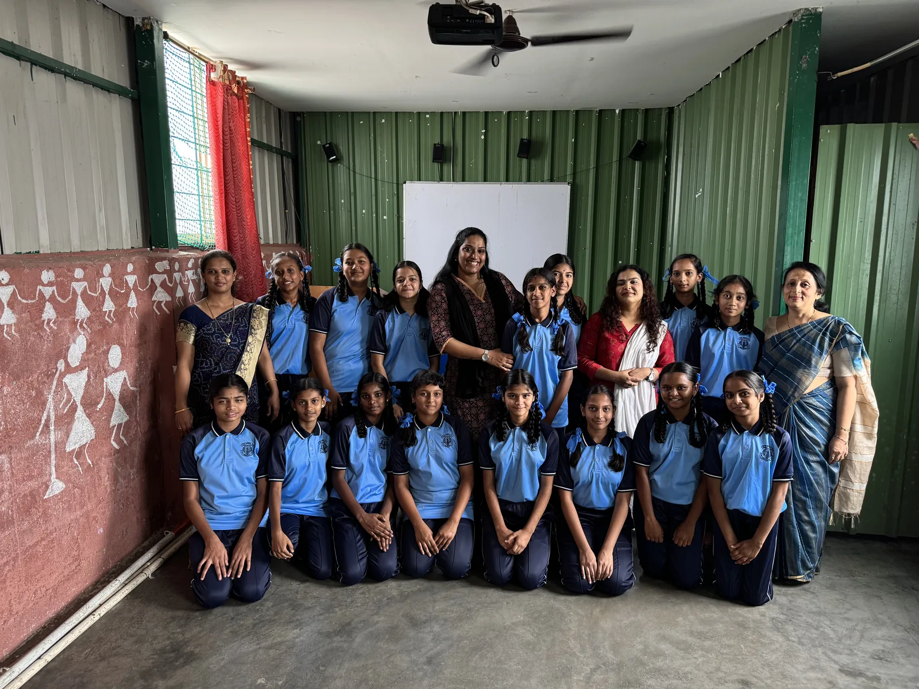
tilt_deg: -9.1
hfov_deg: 71.6
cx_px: 460
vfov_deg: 56.8
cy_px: 344
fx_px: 637
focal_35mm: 24
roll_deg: +0.8
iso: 200
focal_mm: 6.76
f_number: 1.78
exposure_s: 1/113
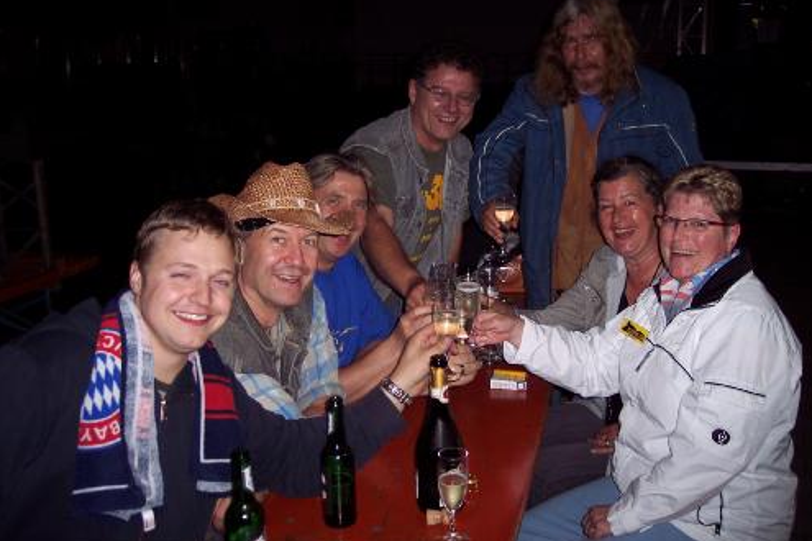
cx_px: 407
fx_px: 925
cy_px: 255
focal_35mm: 41
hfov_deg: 47.4
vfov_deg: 32.6
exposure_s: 1/60
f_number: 2.8
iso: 100
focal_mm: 8
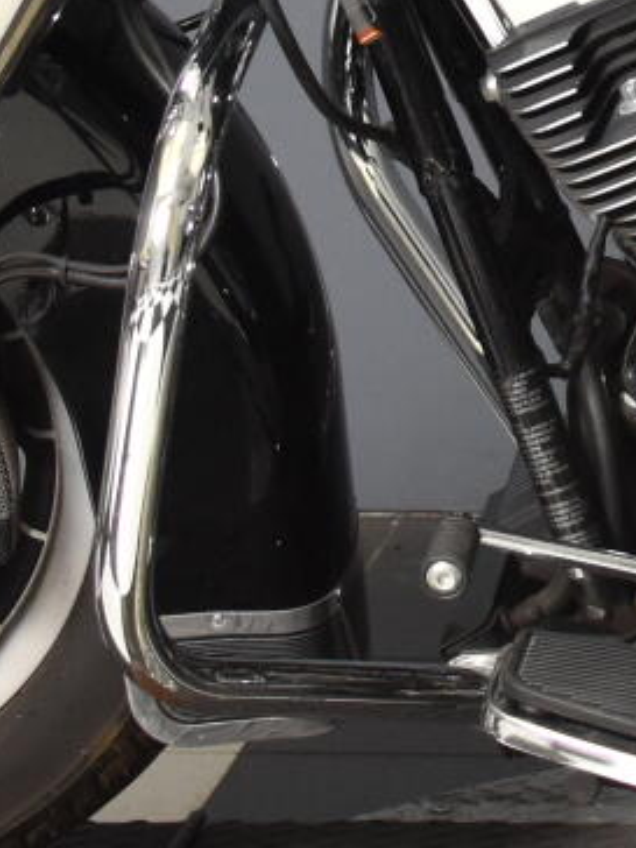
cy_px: -395
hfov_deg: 5.2
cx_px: 1277
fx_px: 6802
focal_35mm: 278
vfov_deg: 7.0
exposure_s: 1/160
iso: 800
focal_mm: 35
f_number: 4.5
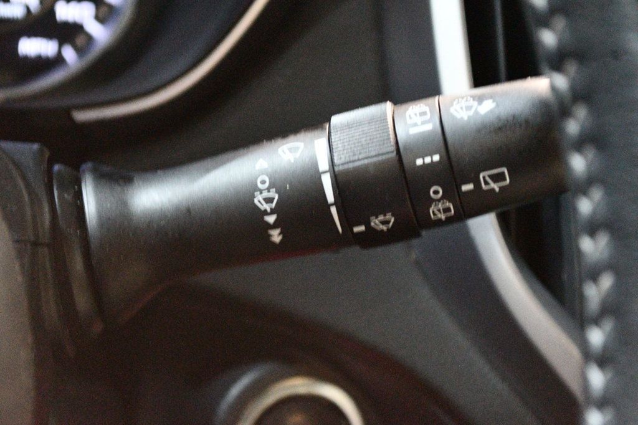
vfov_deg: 17.5
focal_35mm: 78
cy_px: 212
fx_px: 1382
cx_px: 319
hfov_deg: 26.0
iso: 12800
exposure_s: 1/15
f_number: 5.6
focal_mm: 52
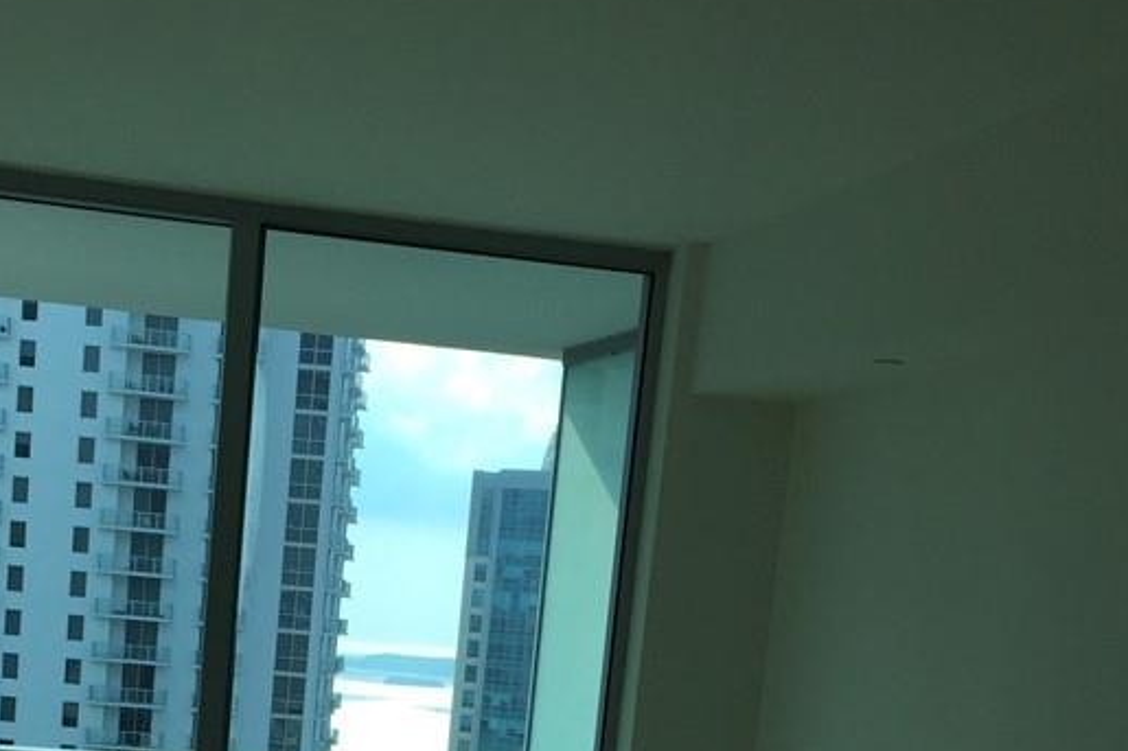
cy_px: 913
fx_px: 1879
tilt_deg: -9.1
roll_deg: -5.7
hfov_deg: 33.0
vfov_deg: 21.0
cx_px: 331
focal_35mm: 60
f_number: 2.2
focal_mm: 4.15
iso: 32
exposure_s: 1/1464
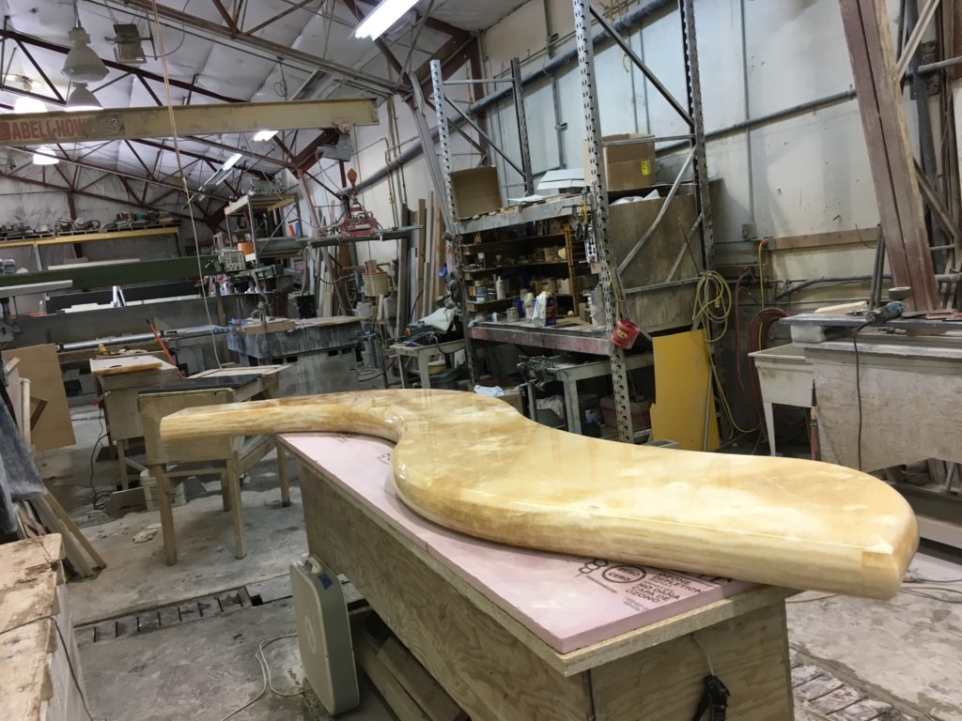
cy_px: 360
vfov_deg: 48.2
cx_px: 481
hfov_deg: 61.7
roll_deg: +6.4
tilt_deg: -7.9
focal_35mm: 29
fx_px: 806
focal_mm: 4.15
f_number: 2.2
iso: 50
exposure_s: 1/30
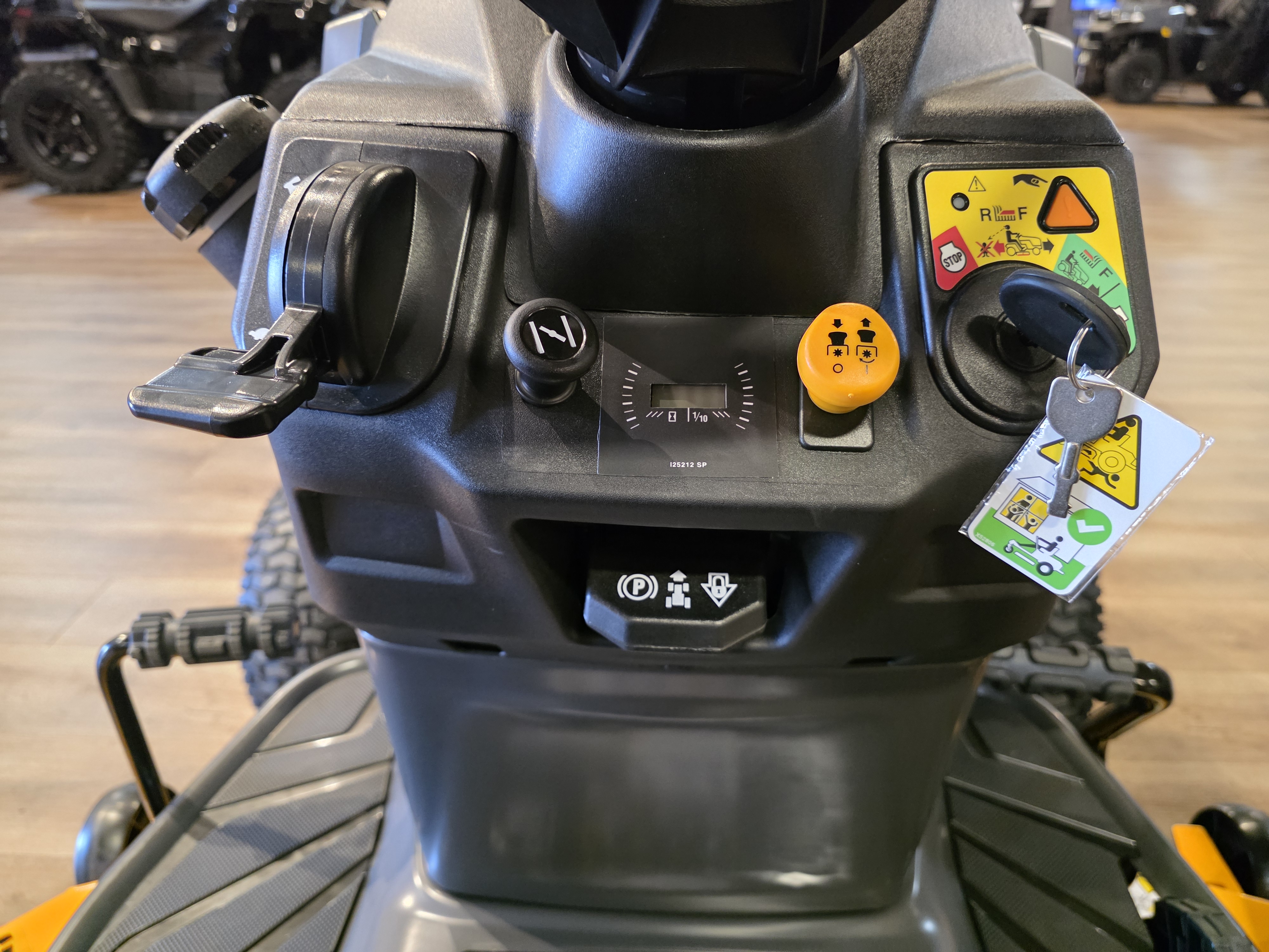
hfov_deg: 73.9
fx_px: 843
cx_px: 634
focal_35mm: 23
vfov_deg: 58.9
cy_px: 476
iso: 1600
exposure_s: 1/120
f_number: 1.7
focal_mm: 6.3
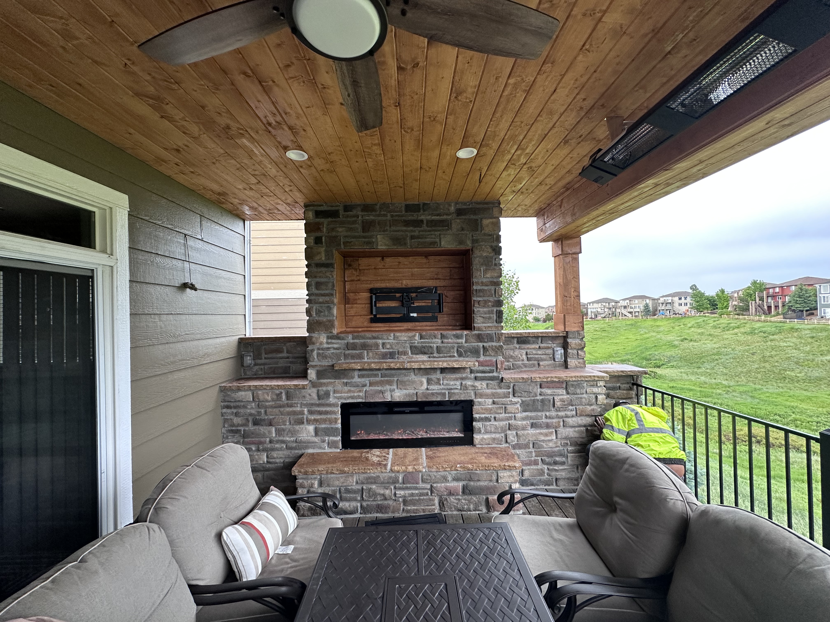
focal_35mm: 14
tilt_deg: +0.1
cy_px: 311
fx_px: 336
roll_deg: +1.5
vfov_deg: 85.7
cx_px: 415
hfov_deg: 102.1
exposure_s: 1/99
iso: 125
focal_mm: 2.22
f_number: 2.2
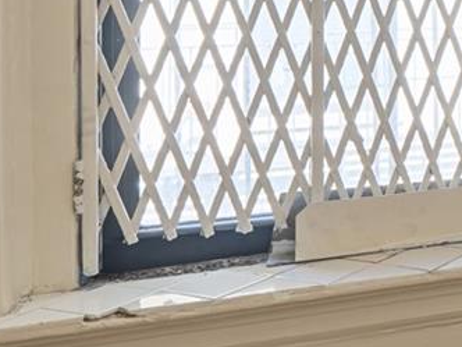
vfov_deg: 17.1
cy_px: -47
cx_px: 941
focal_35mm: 83
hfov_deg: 17.0
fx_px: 1108
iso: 400
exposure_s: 1/3
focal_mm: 14
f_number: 9
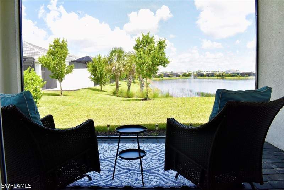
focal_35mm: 27
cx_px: 142
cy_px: 95
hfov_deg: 67.4
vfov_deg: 47.9
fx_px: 213
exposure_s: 1/400
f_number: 8
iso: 800
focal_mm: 18
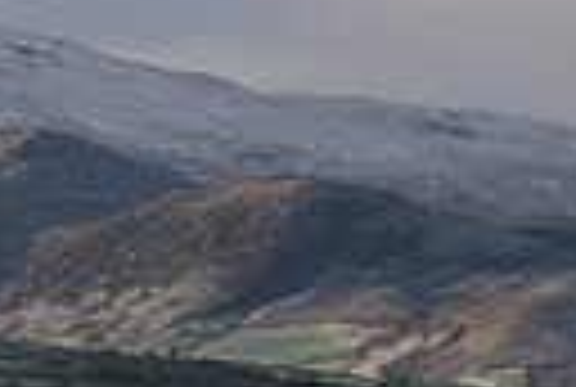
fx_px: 15219
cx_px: -612
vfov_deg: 1.5
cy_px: 7
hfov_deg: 2.2
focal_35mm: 949
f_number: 16
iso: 160
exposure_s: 1/45
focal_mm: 140
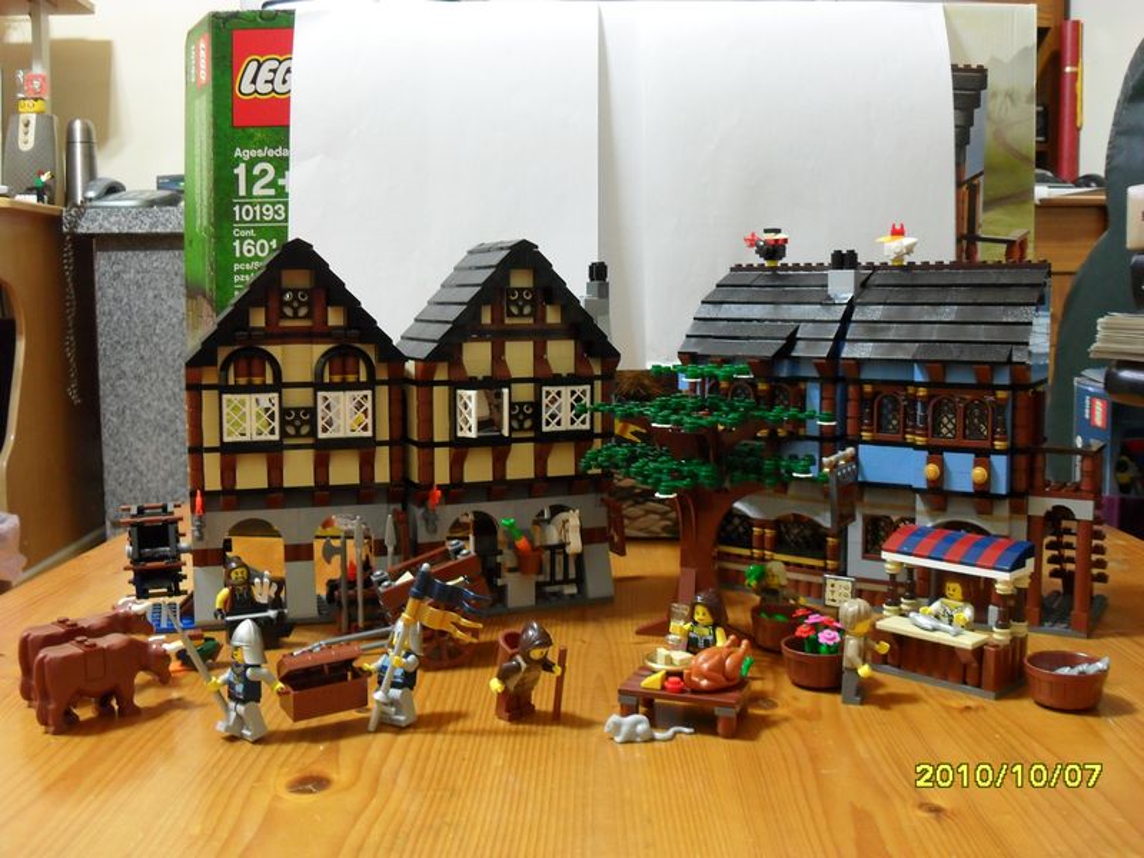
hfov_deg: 52.6
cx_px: 572
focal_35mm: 35
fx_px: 1157
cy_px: 429
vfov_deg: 40.7
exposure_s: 1/6
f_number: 2.8
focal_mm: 6.2
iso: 200
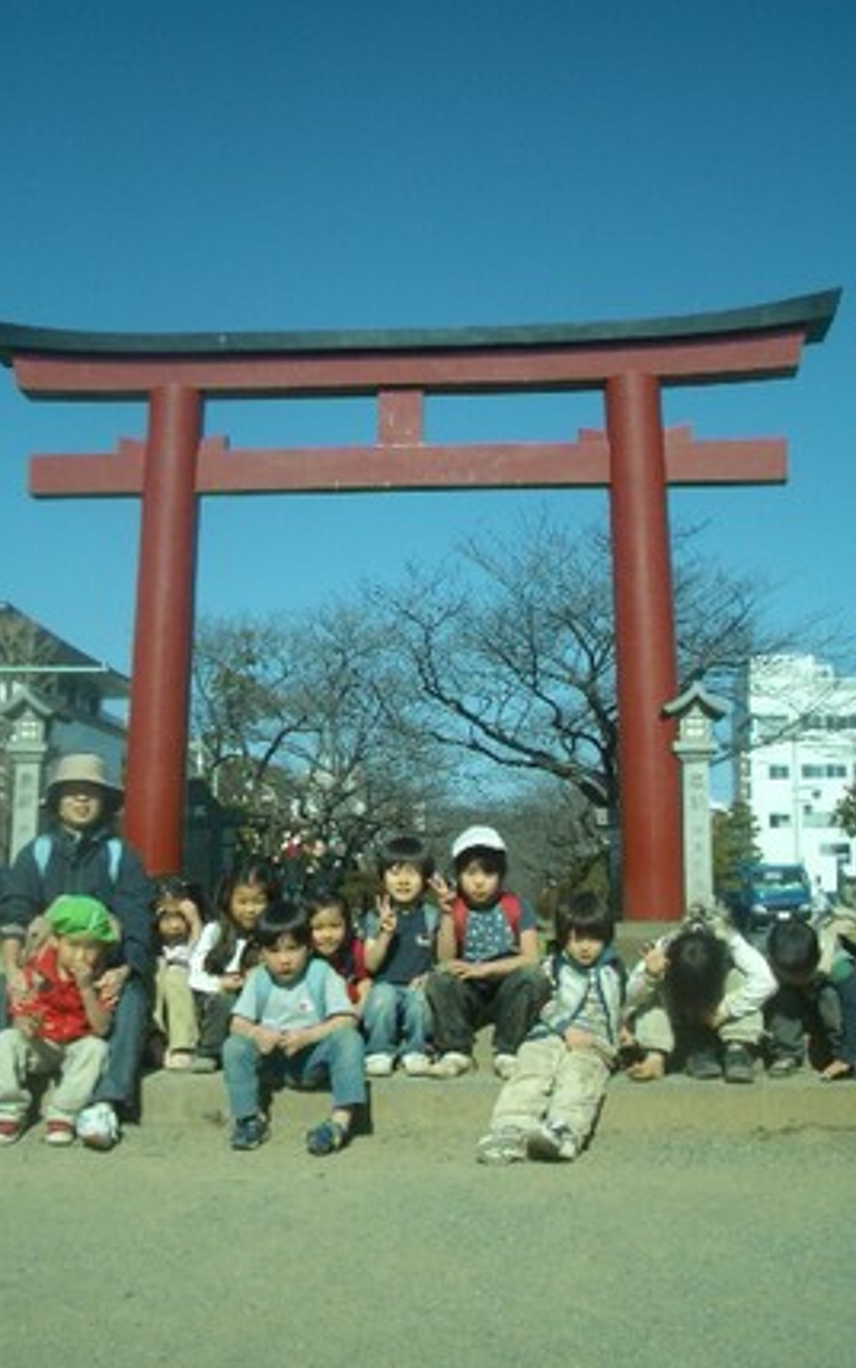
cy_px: 687
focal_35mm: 39
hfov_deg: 32.8
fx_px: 1454
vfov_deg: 50.4
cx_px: 374
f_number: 4.3
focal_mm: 5.8
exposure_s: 1/640
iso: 50
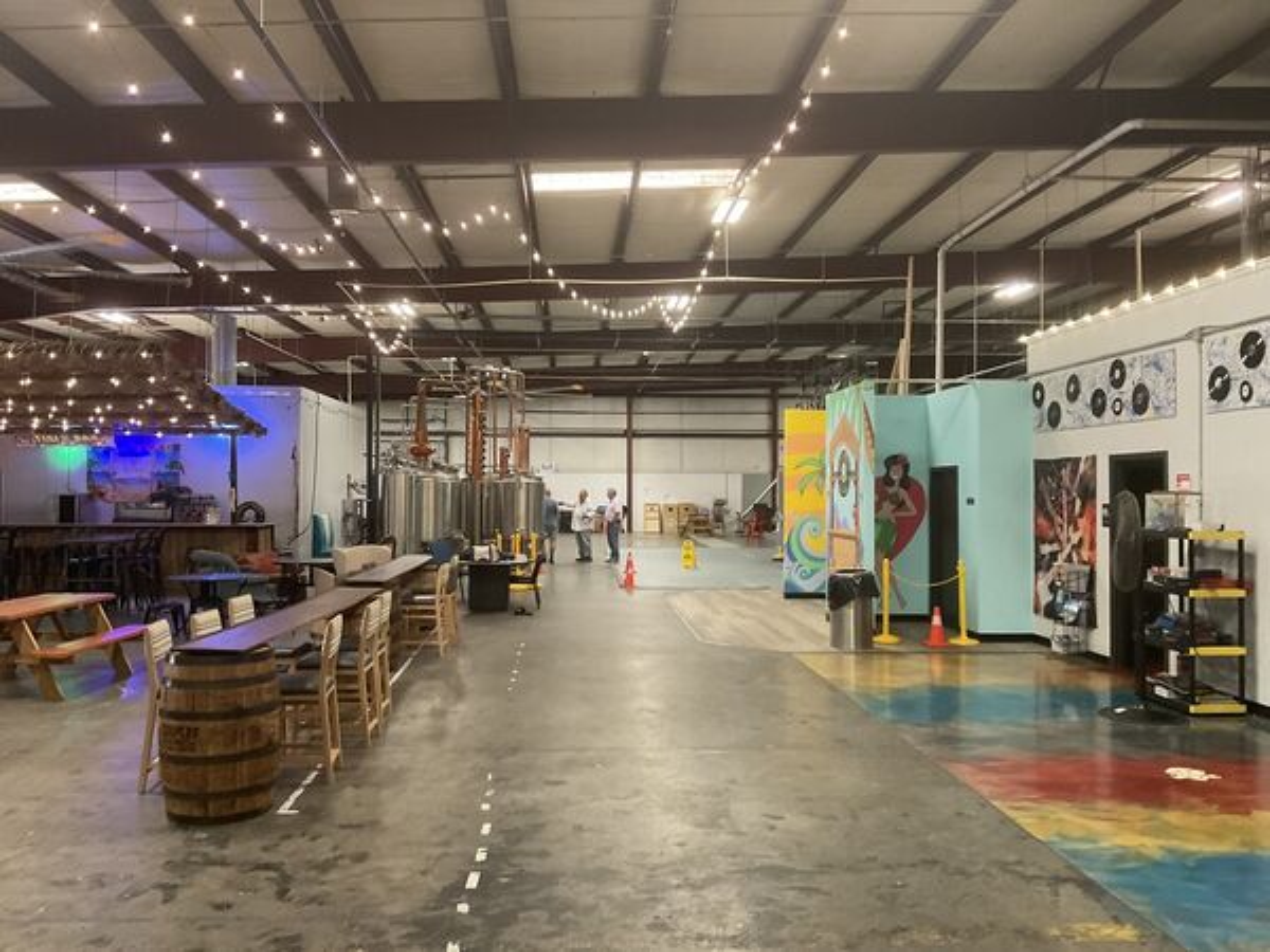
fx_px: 1064
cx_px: 635
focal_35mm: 29
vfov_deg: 48.2
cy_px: 476
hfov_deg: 61.7
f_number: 1.8
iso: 250
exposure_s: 1/60
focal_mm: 3
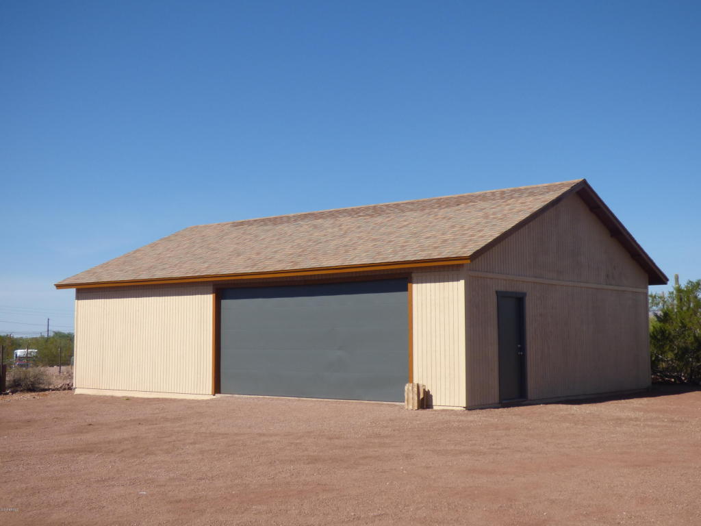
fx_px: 911
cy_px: 263
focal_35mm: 45
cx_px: 350
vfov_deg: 32.2
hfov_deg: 42.1
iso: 100
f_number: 3.7
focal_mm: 7.79
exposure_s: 1/1600
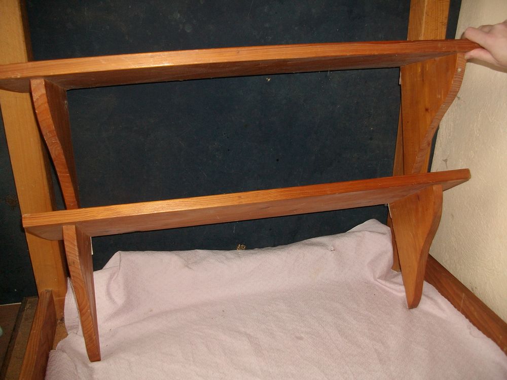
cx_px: 254
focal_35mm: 32
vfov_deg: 44.2
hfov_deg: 56.8
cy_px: 190
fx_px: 469
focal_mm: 5.7
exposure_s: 1/125
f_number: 2.9
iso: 125
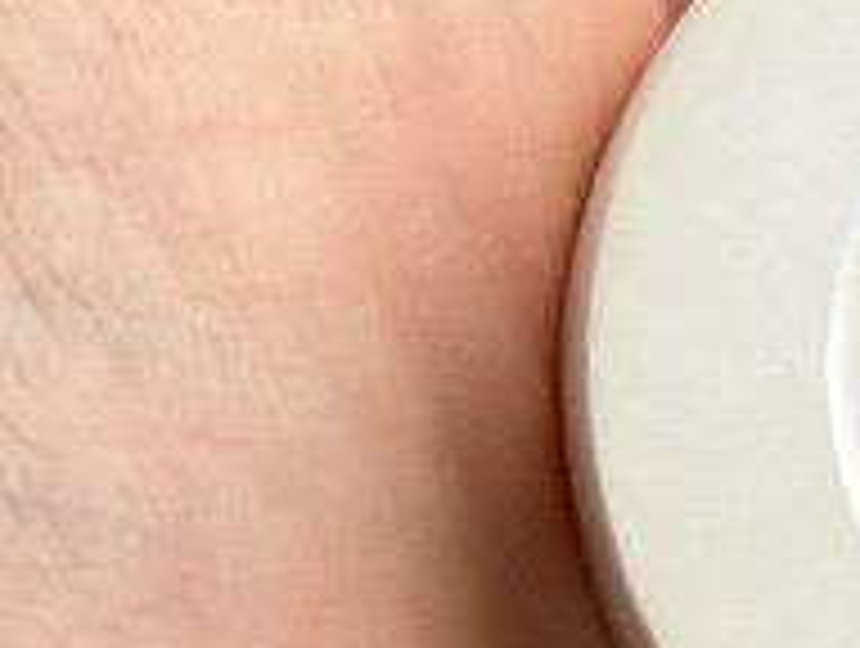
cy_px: -198
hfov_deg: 5.8
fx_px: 7990
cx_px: 2413
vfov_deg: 4.6
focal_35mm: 321
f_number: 1.78
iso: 64
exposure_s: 1/836
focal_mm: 6.86
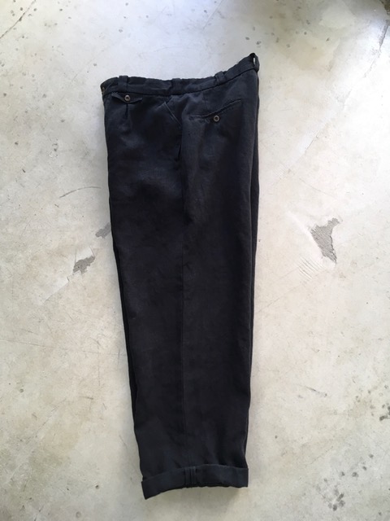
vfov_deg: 61.7
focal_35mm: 29
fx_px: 436
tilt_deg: -78.2
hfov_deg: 48.2
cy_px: 260
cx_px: 195
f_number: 2.2
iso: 32
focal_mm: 4.15
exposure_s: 1/30
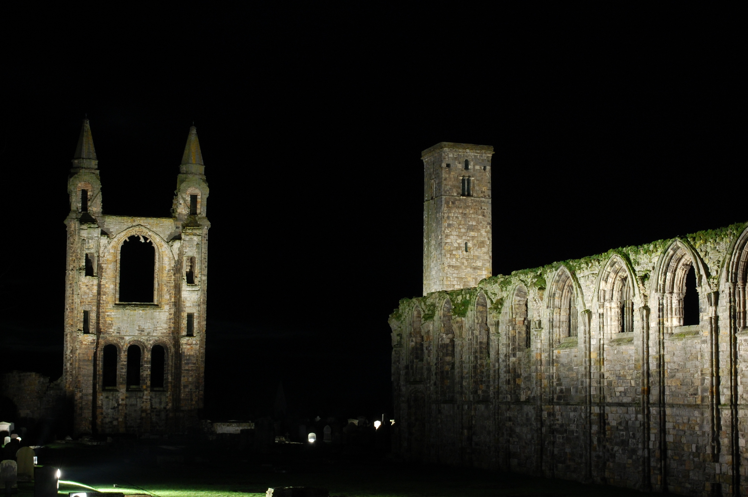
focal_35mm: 66
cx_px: 374
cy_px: 248
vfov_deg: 20.6
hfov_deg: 30.5
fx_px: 1370
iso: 400
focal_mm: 44
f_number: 13
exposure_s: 8
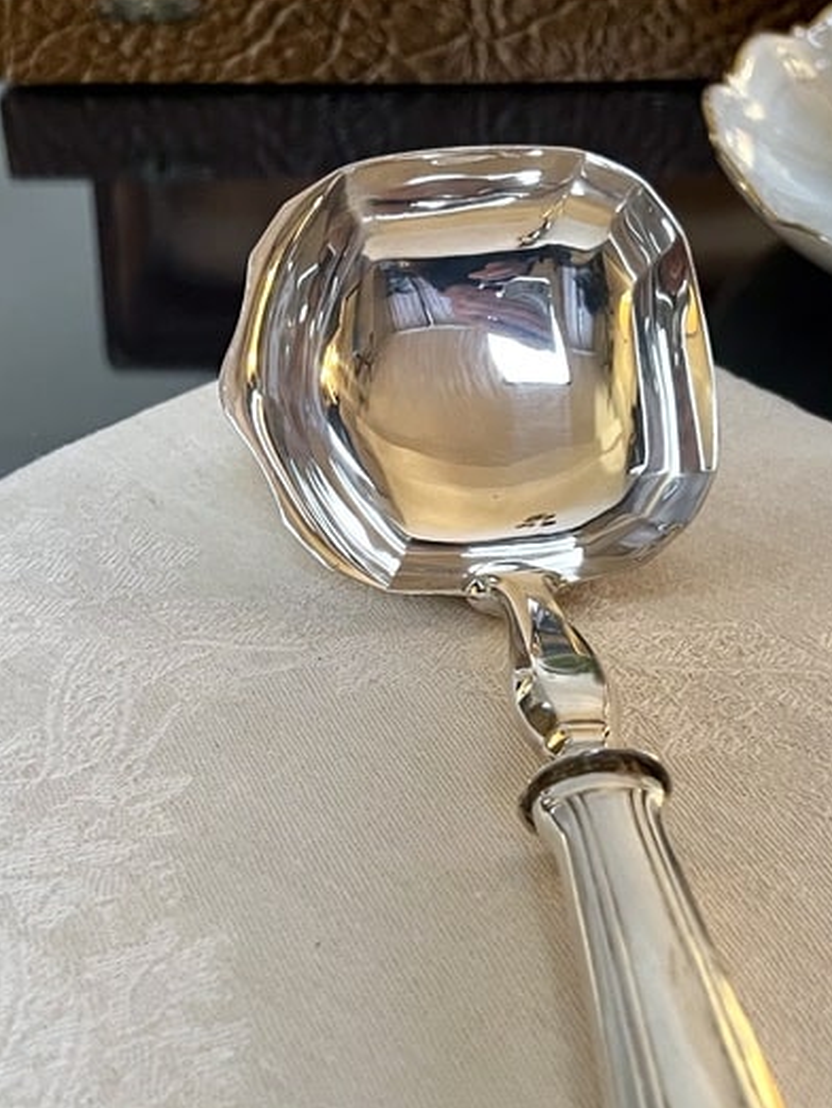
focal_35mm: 51
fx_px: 1633
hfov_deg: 28.6
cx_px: 403
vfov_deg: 37.1
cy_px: 739
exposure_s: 1/50
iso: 320
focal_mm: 5.7
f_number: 1.5
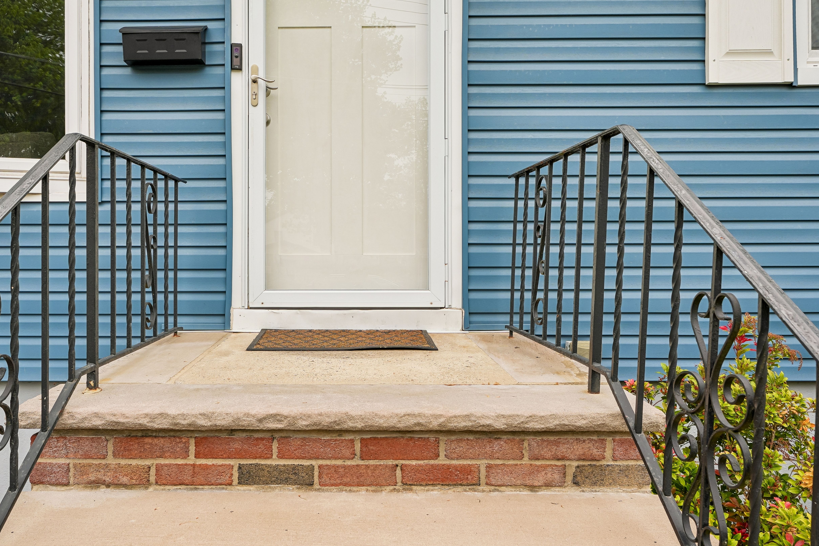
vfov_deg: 47.6
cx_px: 349
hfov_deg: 66.7
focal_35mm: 27
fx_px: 618
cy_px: 237
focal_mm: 18.8
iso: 100
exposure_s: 1/125
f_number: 8
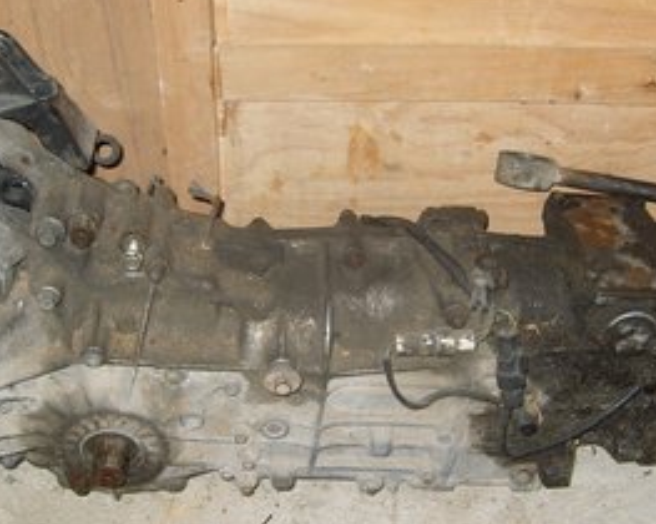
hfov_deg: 36.0
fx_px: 1009
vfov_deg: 29.1
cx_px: 289
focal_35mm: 52
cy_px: 282
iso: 100
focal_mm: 7.4
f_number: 2.8
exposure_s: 1/30
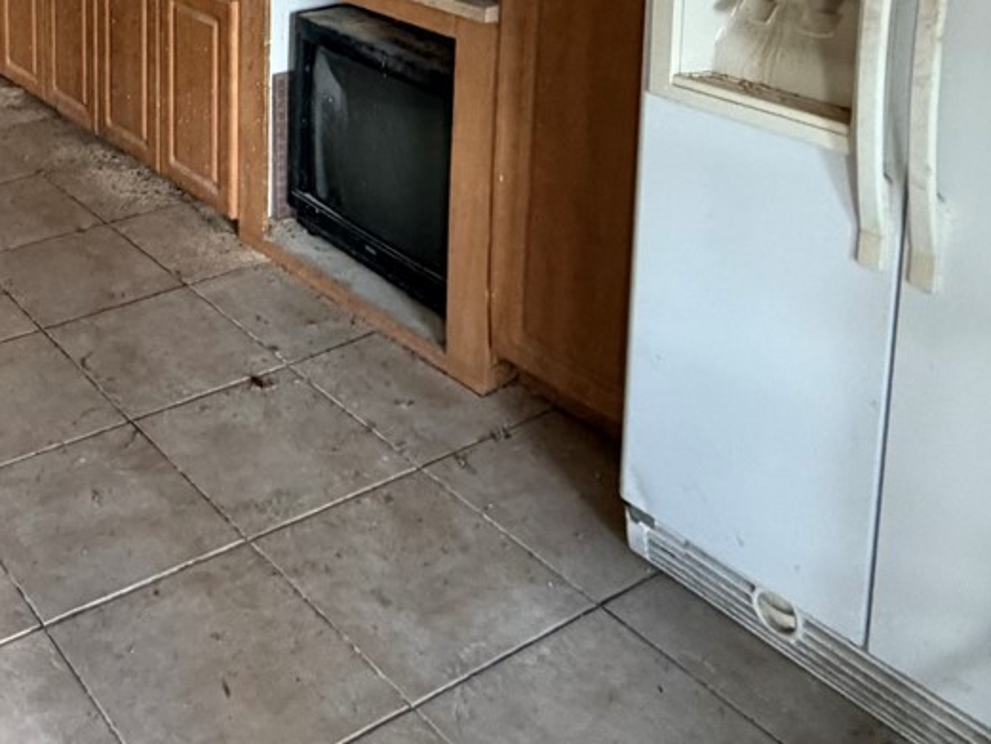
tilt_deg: -8.1
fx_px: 1231
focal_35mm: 43
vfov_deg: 29.4
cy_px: -124
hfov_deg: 40.1
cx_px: 74
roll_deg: +0.9
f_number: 2.2
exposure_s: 1/60
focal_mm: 2.22
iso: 400
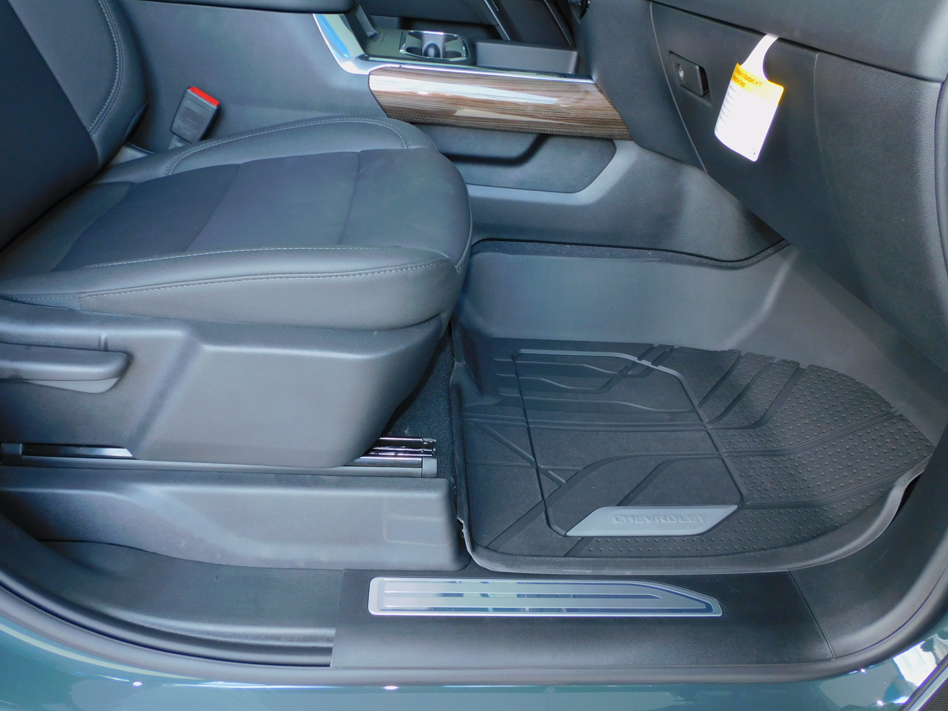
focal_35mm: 24
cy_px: 356
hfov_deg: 71.6
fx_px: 657
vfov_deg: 56.8
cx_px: 474
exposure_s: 1/40
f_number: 3.3
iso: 125
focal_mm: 4.3
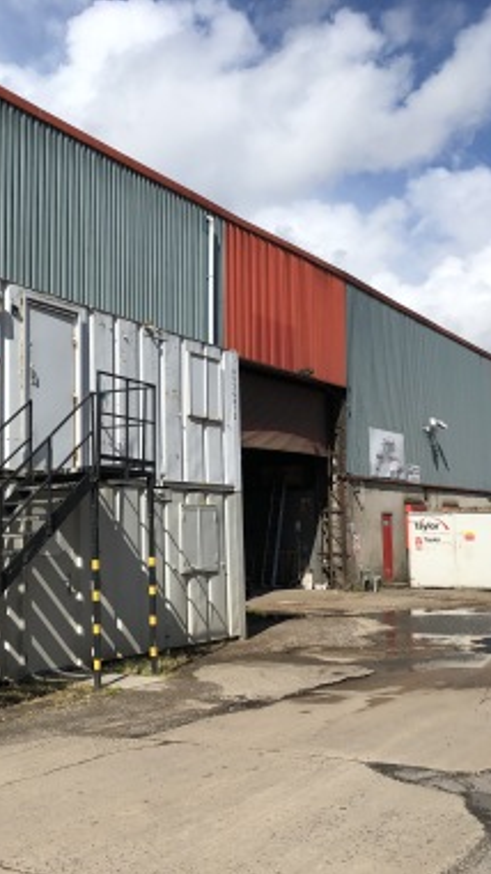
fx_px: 950
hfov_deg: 28.8
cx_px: 163
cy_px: 438
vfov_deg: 49.4
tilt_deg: +4.6
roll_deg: +0.2
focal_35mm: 41
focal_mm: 3.99
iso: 25
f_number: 1.8
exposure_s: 1/3690
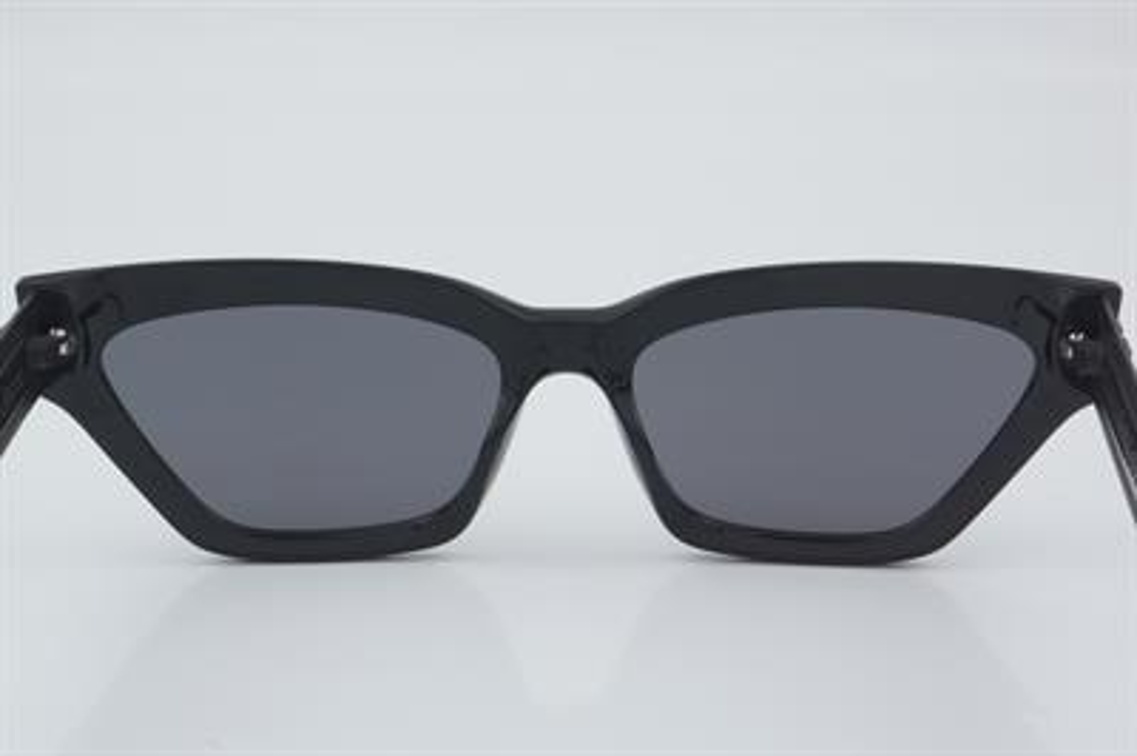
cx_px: 568
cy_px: 378
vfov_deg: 18.2
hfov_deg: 27.0
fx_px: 2367
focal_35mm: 75
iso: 100
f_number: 32
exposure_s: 1/4
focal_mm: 50
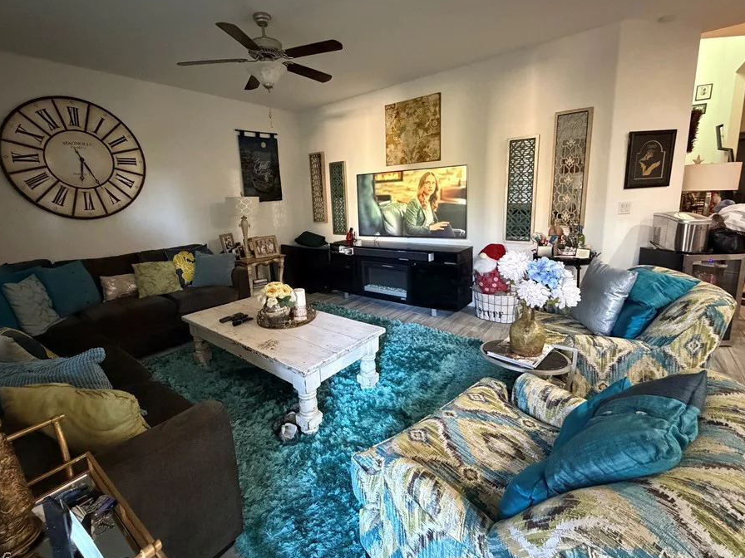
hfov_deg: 94.4
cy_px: 254
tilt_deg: -10.4
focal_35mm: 16
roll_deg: +2.9
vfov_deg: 77.9
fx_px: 344
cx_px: 348
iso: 1250
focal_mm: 2.22
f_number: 2.2
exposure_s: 1/60
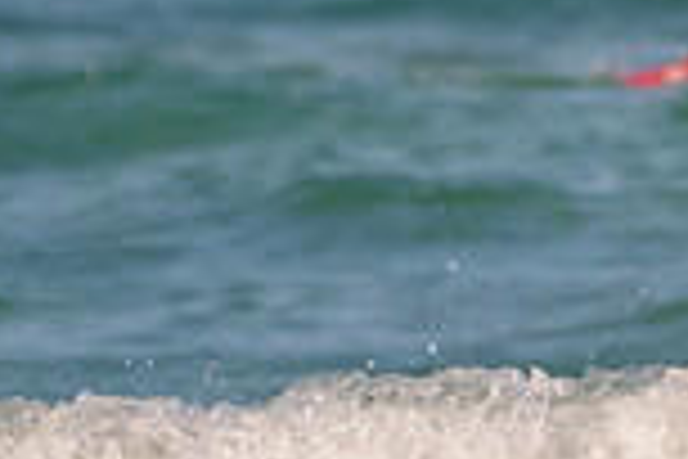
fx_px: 44525
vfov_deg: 0.6
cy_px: 581
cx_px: 871
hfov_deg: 0.9
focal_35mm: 2330
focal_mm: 500
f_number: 5.6
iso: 220
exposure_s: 1/2000
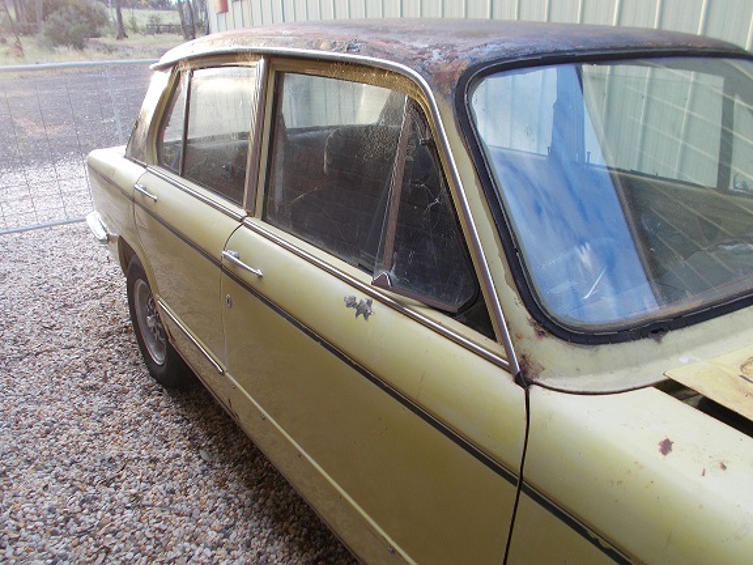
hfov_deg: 60.0
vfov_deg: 46.8
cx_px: 376
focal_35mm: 30
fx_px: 653
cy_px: 282
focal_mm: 5.3
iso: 80
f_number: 3.4
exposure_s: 1/30
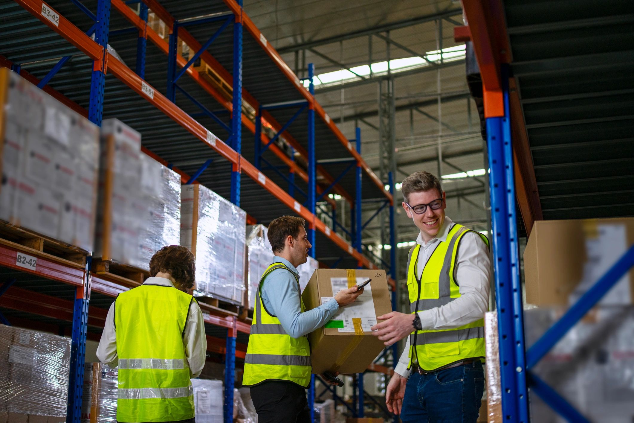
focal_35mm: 45
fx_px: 792
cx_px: 317
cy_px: 212
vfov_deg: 29.9
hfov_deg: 43.6
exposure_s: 1/320
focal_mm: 45
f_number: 1.8
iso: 400
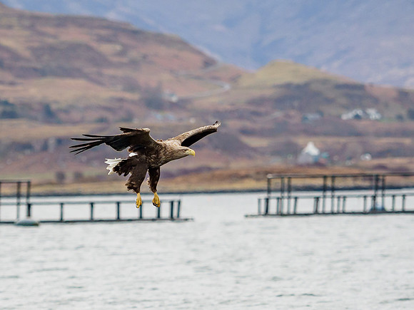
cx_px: 189
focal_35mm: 652
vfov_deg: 2.3
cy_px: 163
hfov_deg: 3.0
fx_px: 7802
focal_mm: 150
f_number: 2.8
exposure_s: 1/2000
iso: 320
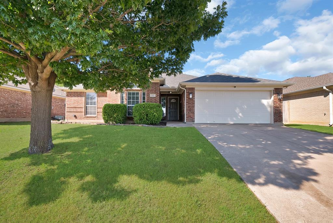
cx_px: 166
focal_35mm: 15
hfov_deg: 100.4
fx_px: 139
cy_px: 112
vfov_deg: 77.4
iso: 640
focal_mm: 15
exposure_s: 1/200
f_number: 9
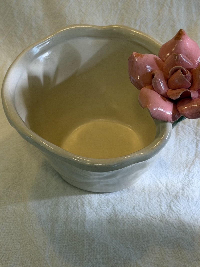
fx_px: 555
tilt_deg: -45.0
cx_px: 106
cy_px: 90
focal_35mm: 72
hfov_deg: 20.4
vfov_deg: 26.9
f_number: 1.78
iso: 80
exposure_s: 1/121
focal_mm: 6.76
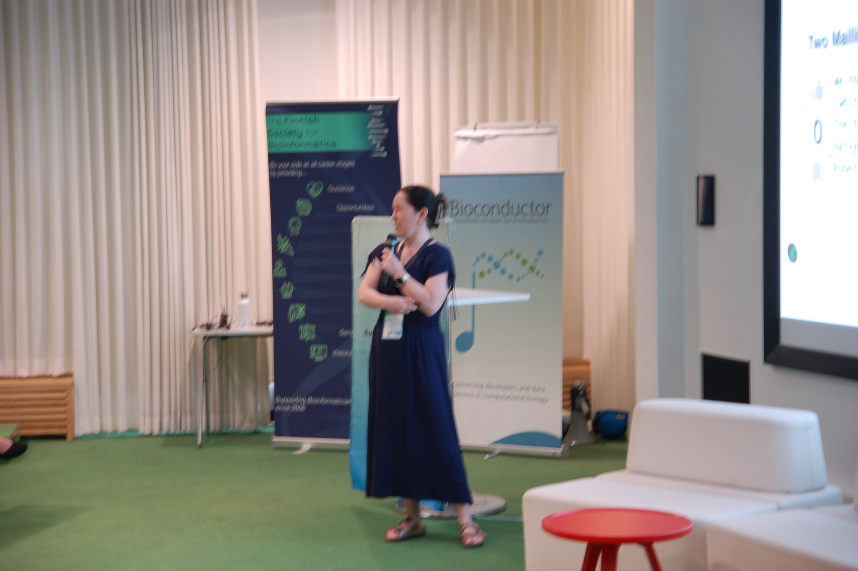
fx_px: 1786
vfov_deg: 18.2
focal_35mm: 75
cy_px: 286
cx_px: 429
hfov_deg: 27.0
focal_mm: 50
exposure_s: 1/13
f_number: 2.8
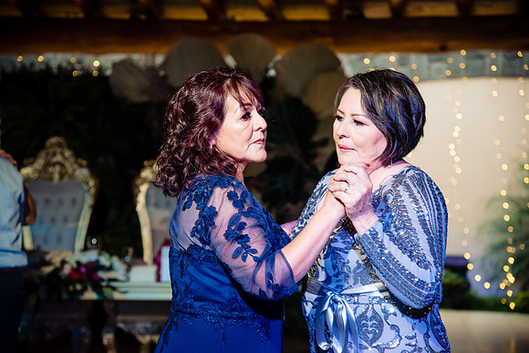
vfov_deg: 15.9
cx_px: 264
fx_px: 1264
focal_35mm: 86
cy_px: 176
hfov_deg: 23.6
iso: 2000
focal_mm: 86
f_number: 5
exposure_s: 1/200
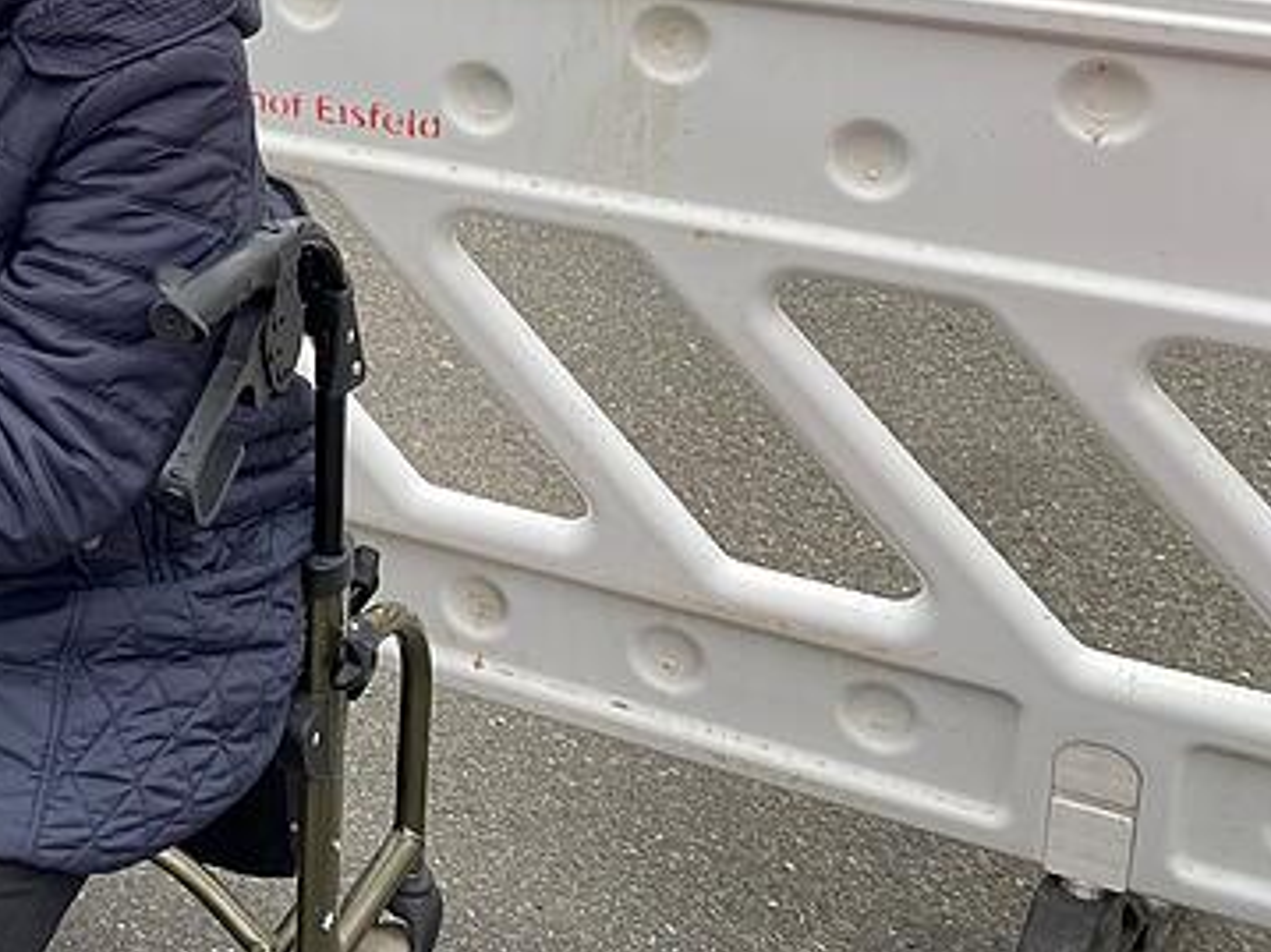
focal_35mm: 58
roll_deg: +0.7
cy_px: -103
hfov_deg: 29.8
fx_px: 2129
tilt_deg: -17.7
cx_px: -138
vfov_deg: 23.6
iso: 32
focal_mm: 4.25
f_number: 1.8
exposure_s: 1/182
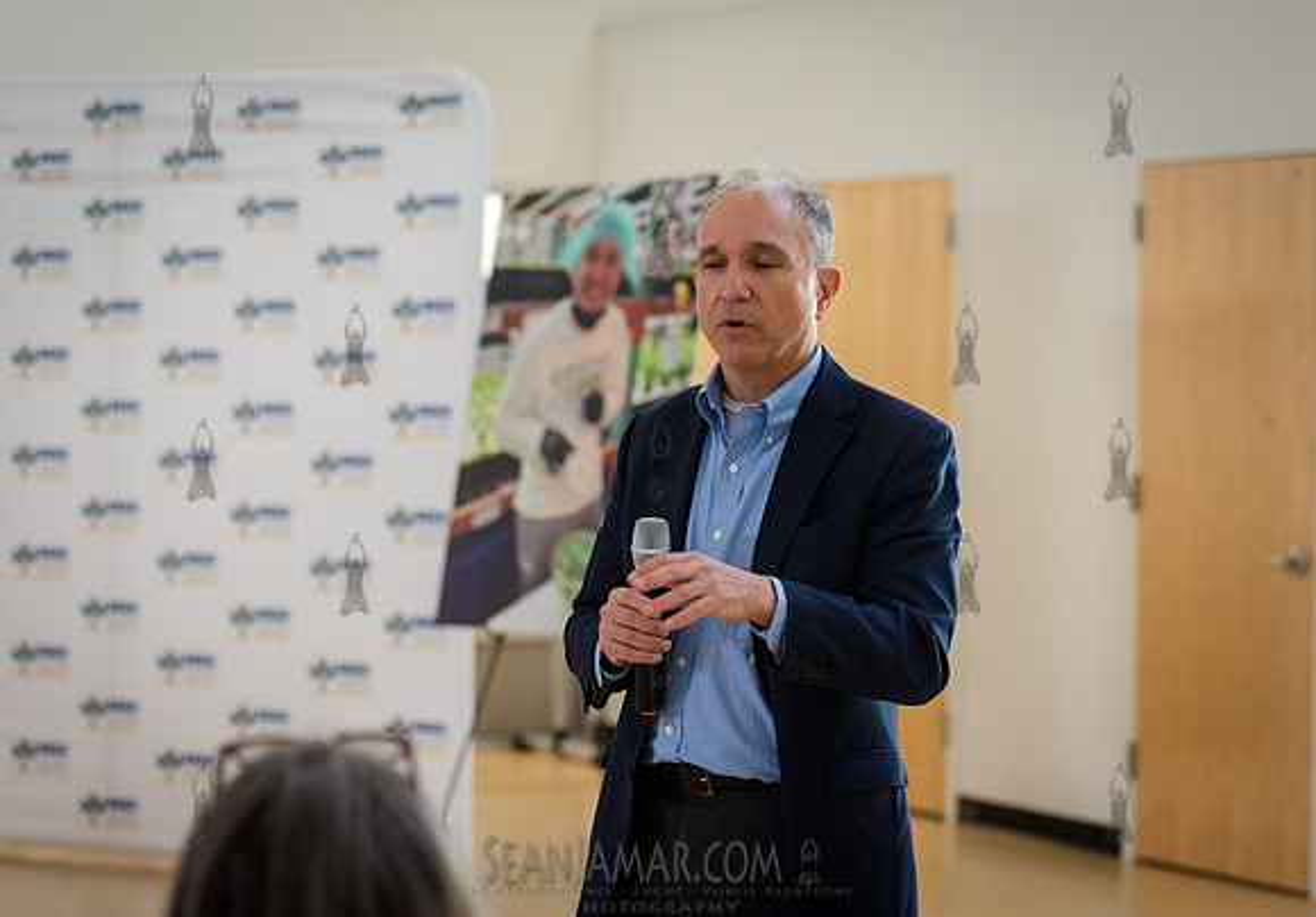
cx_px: 600
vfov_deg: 13.9
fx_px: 3765
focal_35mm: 102
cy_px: 438
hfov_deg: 19.8
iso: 2500
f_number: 3.5
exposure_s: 1/200
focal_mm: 92
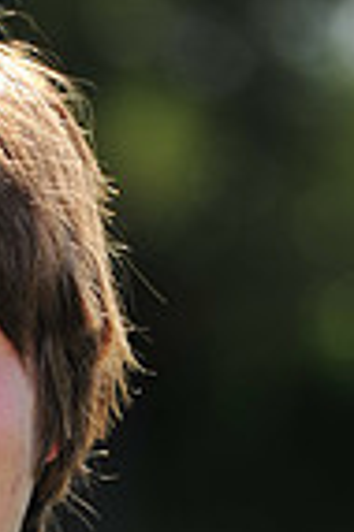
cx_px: -227
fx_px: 12020
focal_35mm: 813
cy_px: 804
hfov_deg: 1.7
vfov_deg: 2.5
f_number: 4.5
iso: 200
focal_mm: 200
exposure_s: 1/800
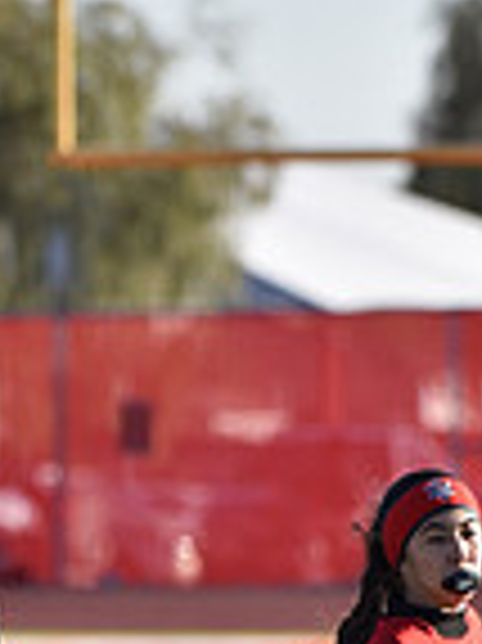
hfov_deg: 1.7
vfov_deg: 2.3
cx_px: 378
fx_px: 15804
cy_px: 752
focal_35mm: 850
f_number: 5.6
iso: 320
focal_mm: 280
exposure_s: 1/1000
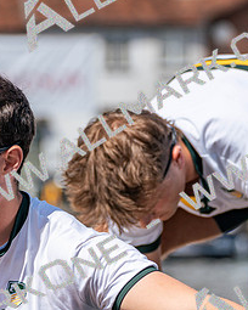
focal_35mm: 391
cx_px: 91
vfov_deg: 4.9
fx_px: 3587
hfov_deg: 4.0
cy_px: 230
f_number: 5.6
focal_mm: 183
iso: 100
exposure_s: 1/1600
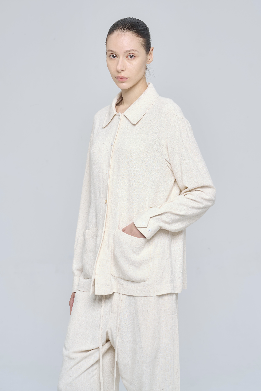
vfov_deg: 23.9
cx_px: 130
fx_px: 924
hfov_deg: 16.1
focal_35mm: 85
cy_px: 196
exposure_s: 1/125
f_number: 8
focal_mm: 85
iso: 200
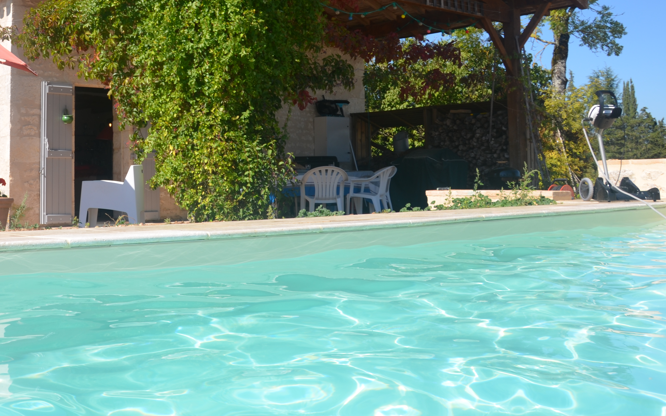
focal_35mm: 42
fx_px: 762
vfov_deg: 30.1
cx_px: 171
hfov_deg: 45.6
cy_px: 114
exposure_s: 1/200
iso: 100
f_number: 9
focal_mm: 18
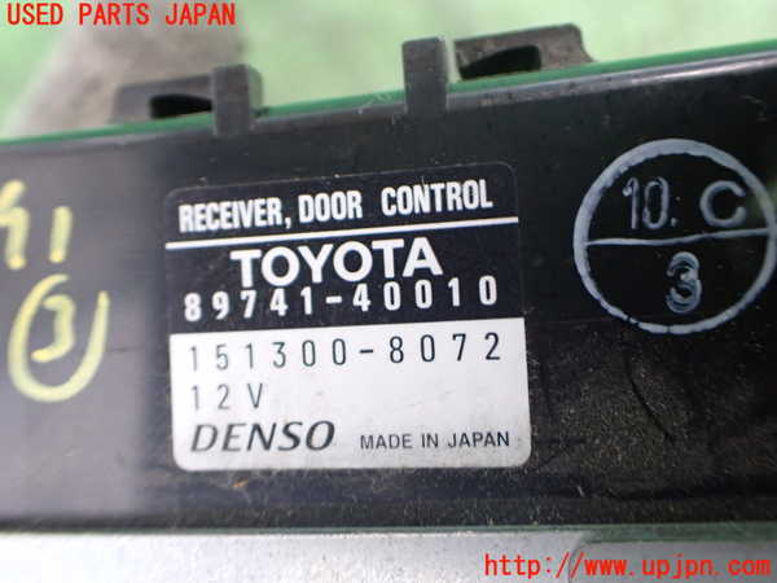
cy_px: 292
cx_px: 388
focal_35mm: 30
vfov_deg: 46.8
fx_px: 673
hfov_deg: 60.0
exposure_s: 1/50
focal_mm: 5.4
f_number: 2.3
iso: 800
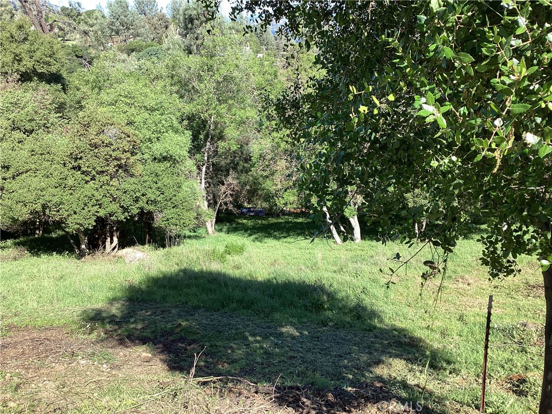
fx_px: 494
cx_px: 276
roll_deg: +2.6
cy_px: 207
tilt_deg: -17.6
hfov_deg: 58.4
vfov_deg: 45.4
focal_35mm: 31
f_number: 2.4
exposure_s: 1/443
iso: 25
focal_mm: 3.3
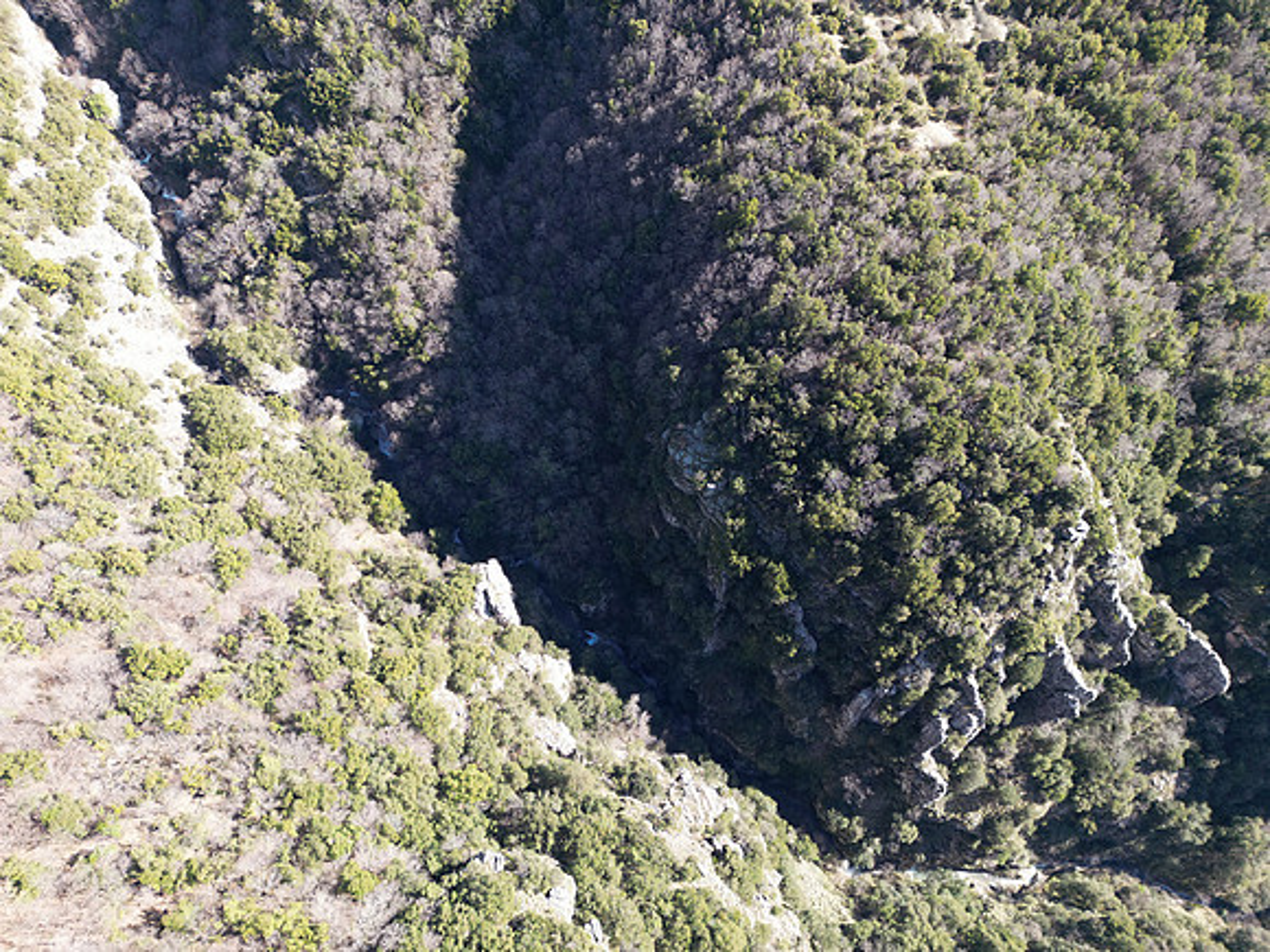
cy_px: 476
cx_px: 635
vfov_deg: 56.8
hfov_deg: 71.6
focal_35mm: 24
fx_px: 881
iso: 130
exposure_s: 1/500
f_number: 1.7
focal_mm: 6.72
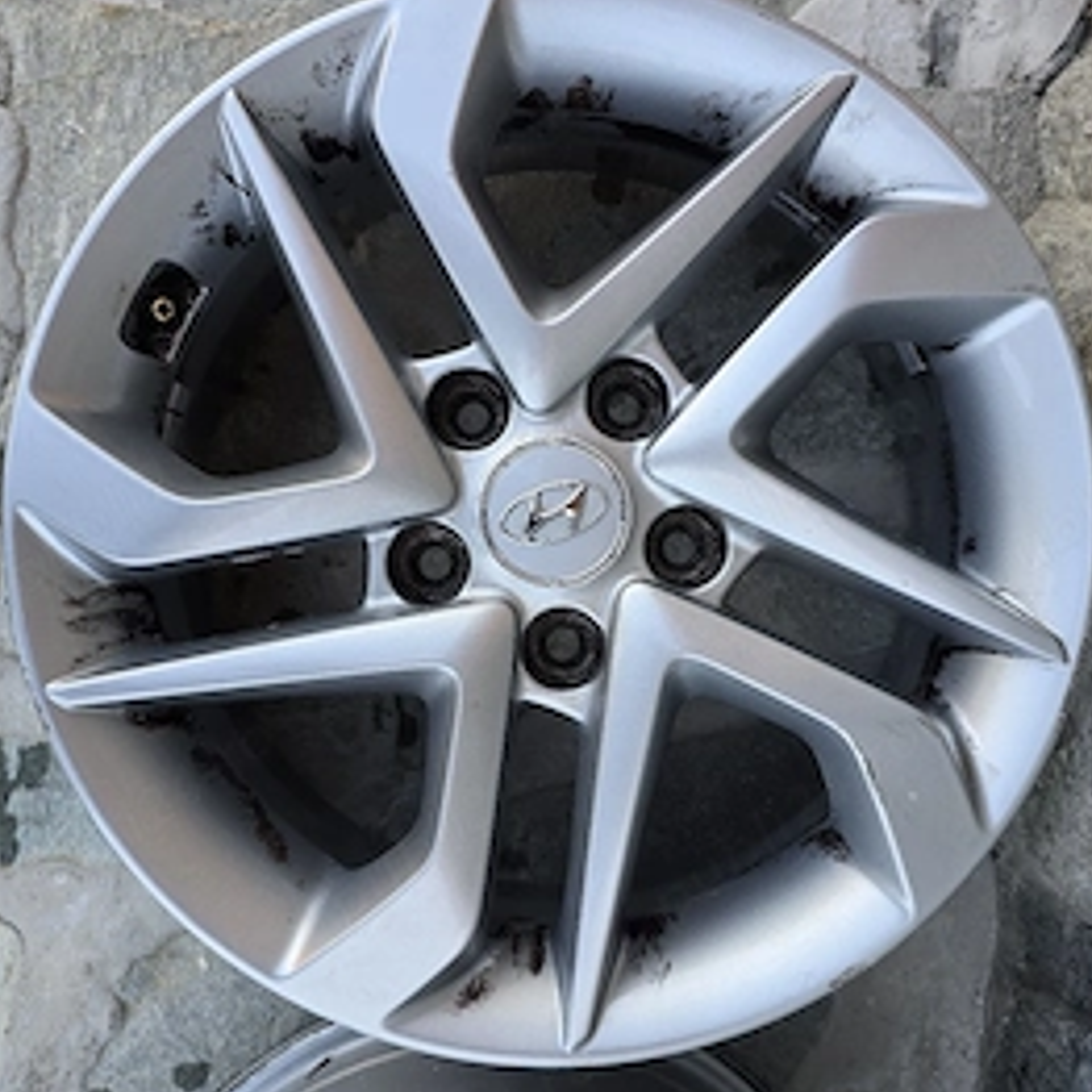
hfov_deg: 52.5
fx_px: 1106
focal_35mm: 31
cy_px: 546
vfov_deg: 52.5
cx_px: 546
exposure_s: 1/182
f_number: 1.7
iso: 40
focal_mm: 6.3
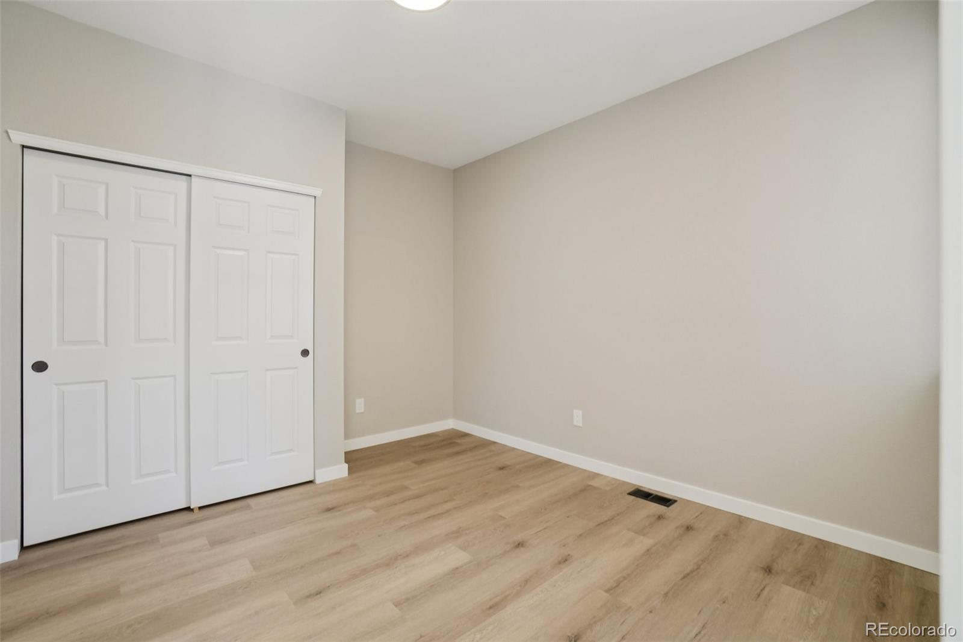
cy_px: 321
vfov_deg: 77.3
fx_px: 401
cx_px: 482
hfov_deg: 100.4
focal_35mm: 15
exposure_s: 1/15
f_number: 8
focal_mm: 10
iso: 400
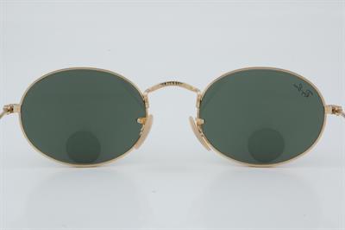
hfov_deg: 24.6
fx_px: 790
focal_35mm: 82
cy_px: 115
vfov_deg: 16.5
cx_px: 172
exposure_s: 1/4
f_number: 29
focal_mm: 55
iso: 100
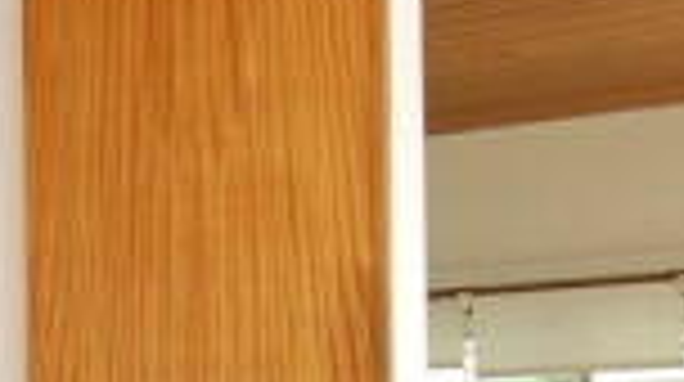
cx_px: -112
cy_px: 589
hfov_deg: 16.9
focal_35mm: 122
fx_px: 2210
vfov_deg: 9.6
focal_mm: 18
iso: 200
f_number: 3.5
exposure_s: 1/125
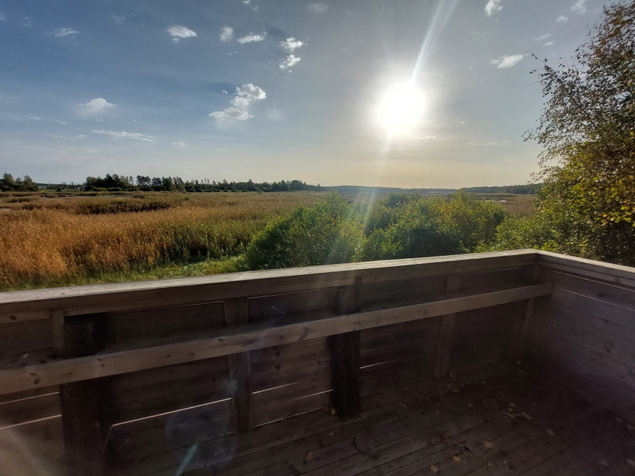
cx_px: 318
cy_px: 238
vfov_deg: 89.9
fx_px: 238
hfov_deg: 106.2
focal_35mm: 13
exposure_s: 1/2527
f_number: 2.2
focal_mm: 1.74
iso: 50
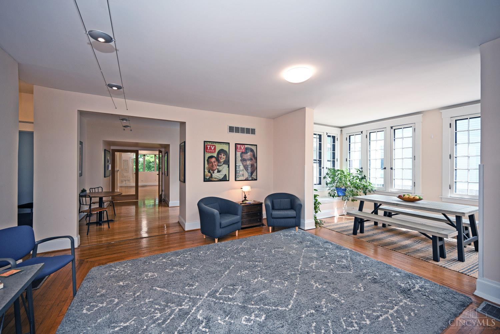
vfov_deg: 81.2
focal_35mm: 14
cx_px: 250
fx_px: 194
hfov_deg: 104.3
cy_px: 167
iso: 250
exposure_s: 1/60
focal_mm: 14
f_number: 4
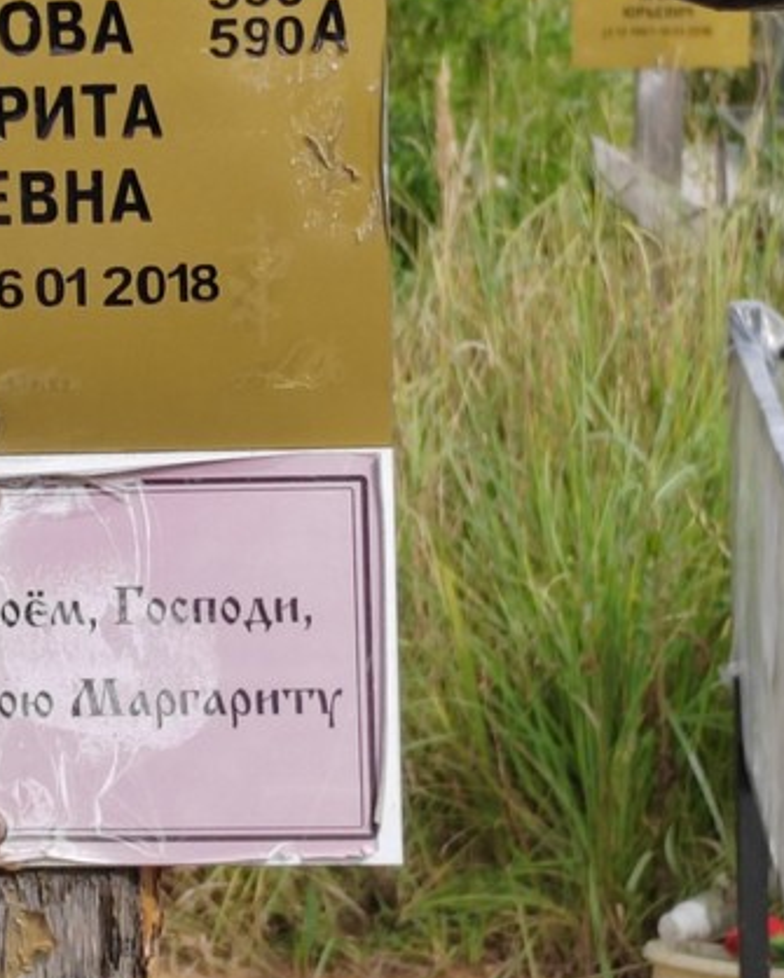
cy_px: 367
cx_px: 119
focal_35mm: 168
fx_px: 4867
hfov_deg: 9.2
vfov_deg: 11.5
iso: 100
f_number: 1.9
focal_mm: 5.52
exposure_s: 1/790
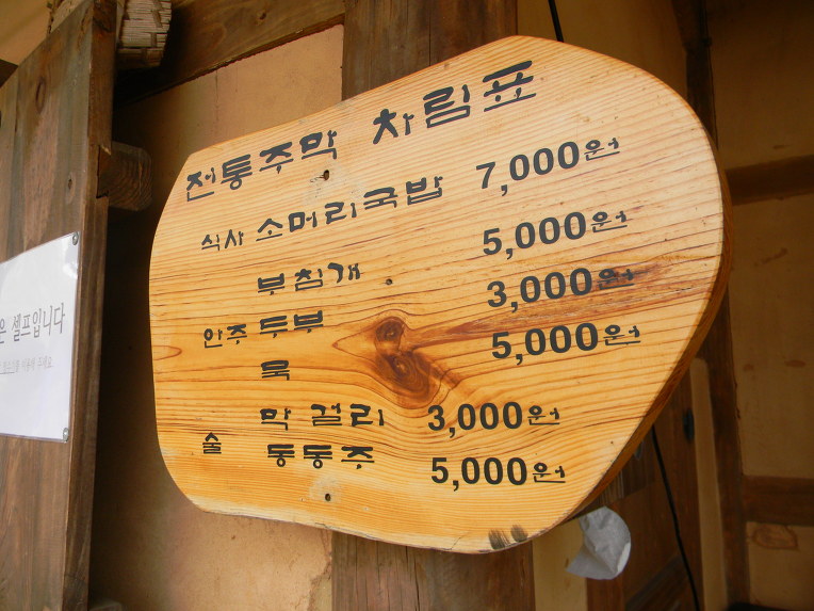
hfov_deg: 63.4
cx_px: 407
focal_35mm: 28
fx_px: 658
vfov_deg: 49.7
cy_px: 306
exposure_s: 1/190
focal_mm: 5
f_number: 3.5
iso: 80
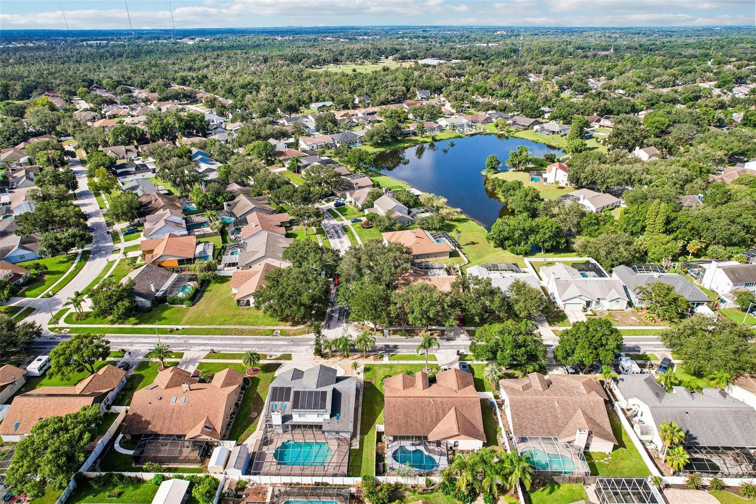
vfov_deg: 57.2
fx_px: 462
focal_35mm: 22
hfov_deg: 78.6
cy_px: 252
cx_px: 378
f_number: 2.8
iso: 140
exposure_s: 1/1600
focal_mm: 8.4
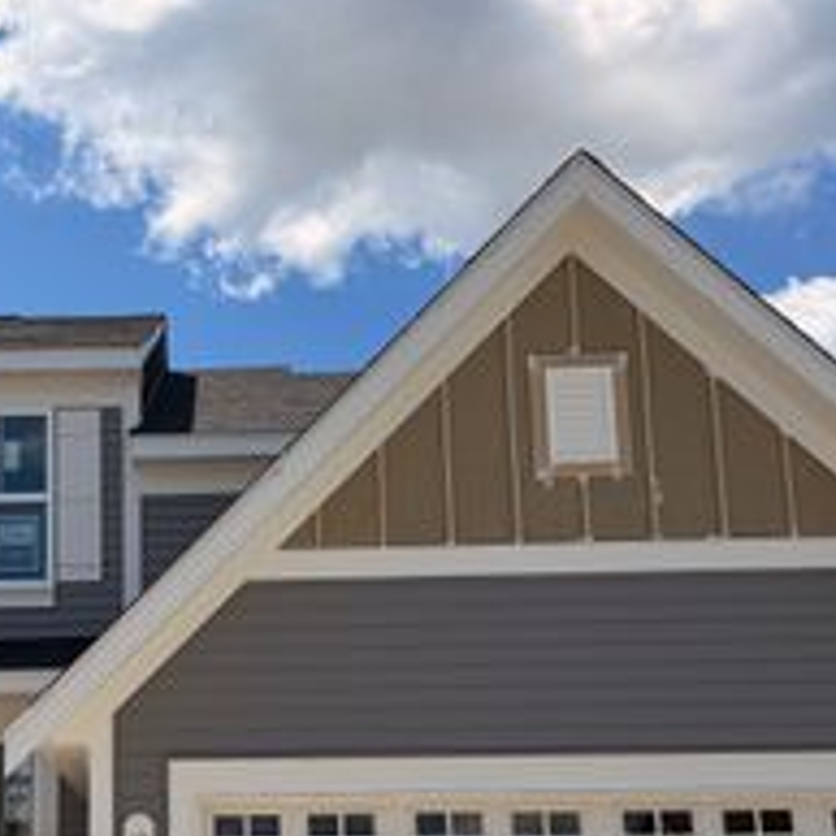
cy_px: 635
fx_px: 1503
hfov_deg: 30.4
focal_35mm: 55
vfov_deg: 30.5
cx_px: 186
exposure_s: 1/6711
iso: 80
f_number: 1.78
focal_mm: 6.76
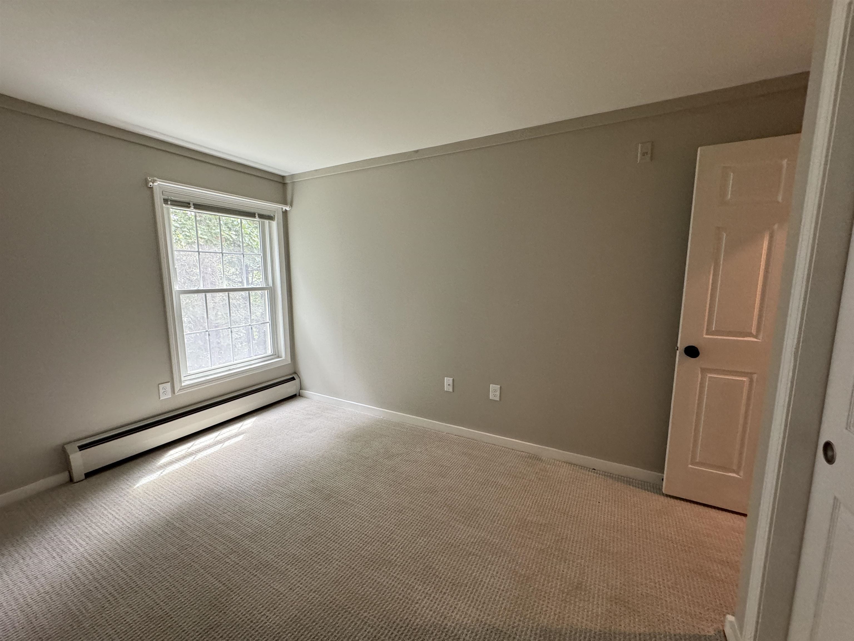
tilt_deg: -8.5
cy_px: 320
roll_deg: -0.3
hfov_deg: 102.1
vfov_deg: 85.7
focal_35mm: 14
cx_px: 427
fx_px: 345
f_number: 2.2
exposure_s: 1/120
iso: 320
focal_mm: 2.22
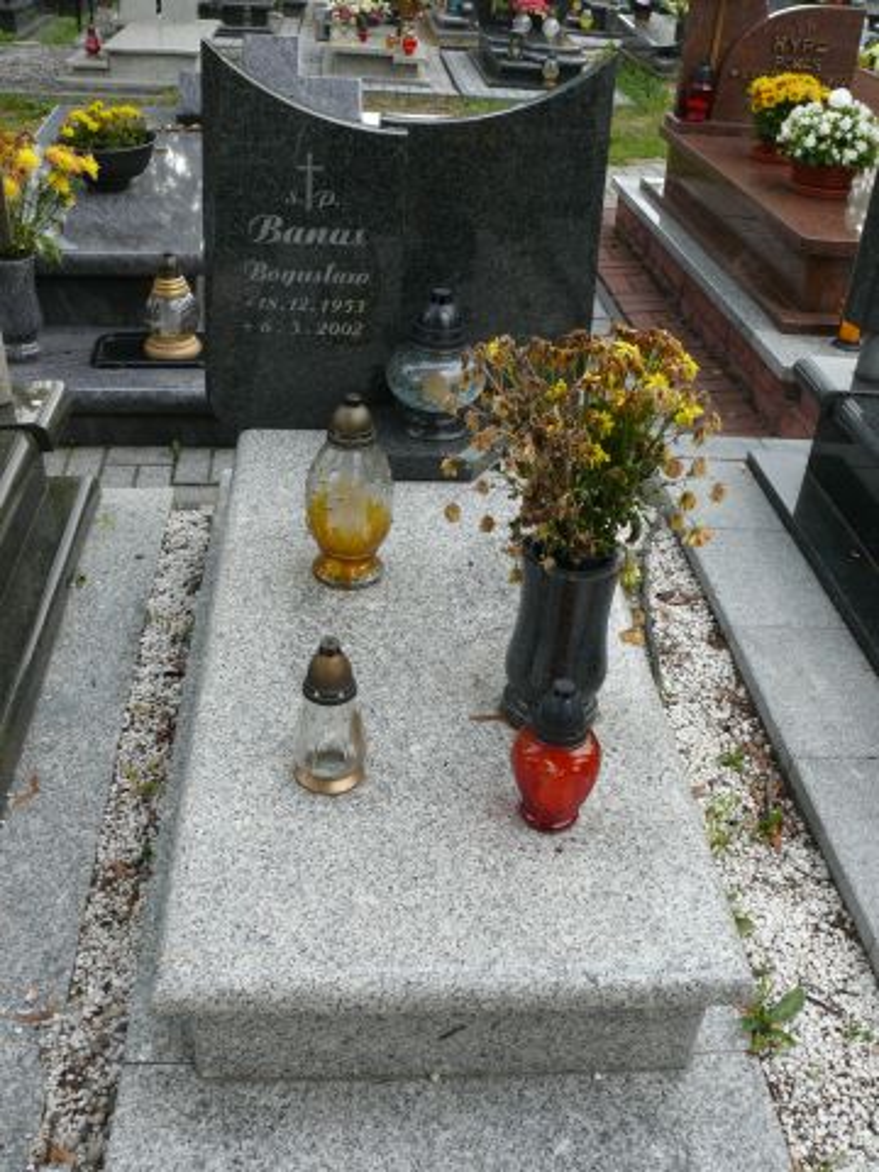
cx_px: 440
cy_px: 586
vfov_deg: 52.6
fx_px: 1185
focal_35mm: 35
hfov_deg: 40.7
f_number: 4
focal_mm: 7.4
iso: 100
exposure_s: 1/125
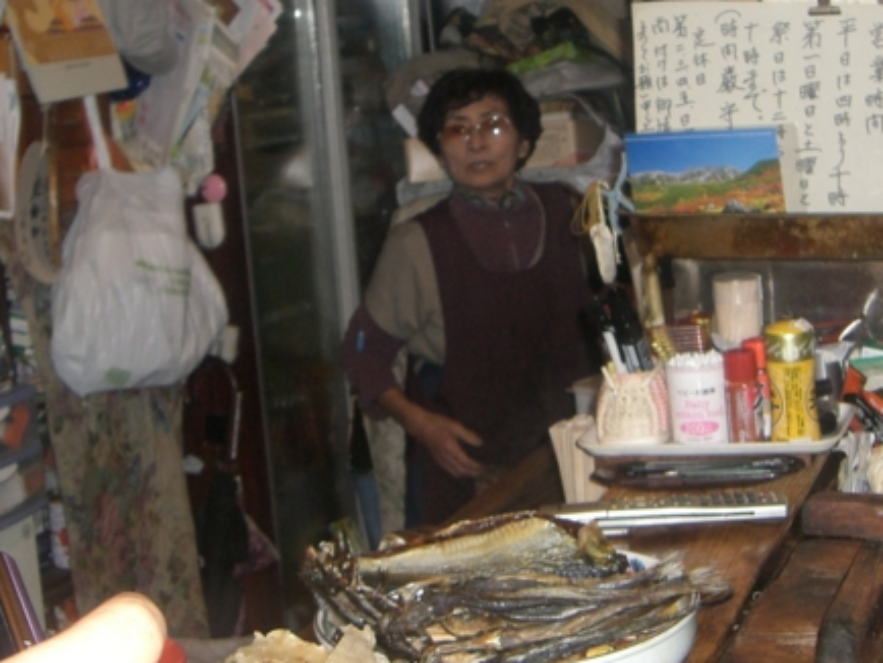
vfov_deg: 20.9
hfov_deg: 27.7
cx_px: 517
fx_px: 1787
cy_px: 179
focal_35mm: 70
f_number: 2.7
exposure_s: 1/60
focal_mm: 6.2
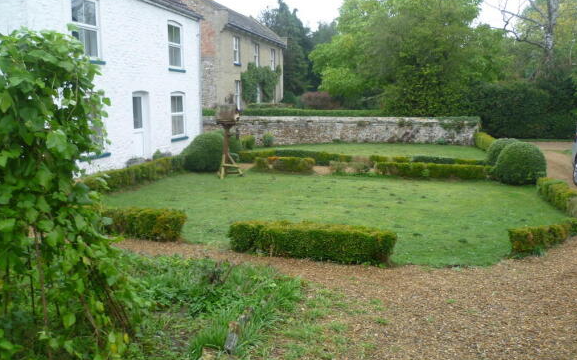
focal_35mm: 30
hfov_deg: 62.9
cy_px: 172
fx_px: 472
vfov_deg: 41.8
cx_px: 288
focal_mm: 5
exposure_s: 1/50
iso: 80
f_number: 2.8
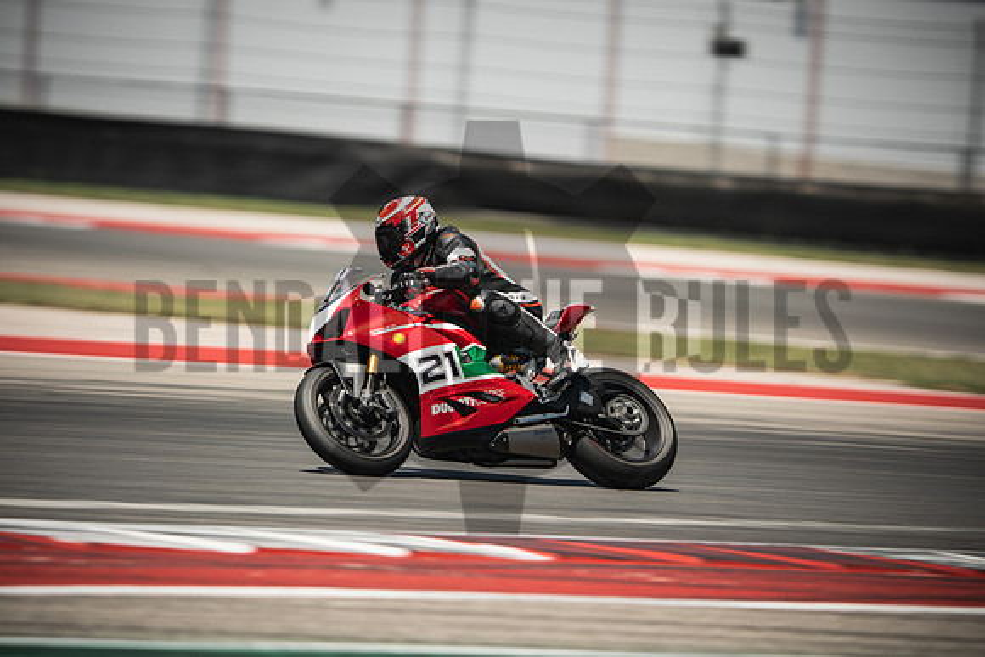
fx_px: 8210
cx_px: 492
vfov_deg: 4.6
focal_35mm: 300
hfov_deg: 6.9
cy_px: 328
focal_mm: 200
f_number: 2
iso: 160
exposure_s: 1/250
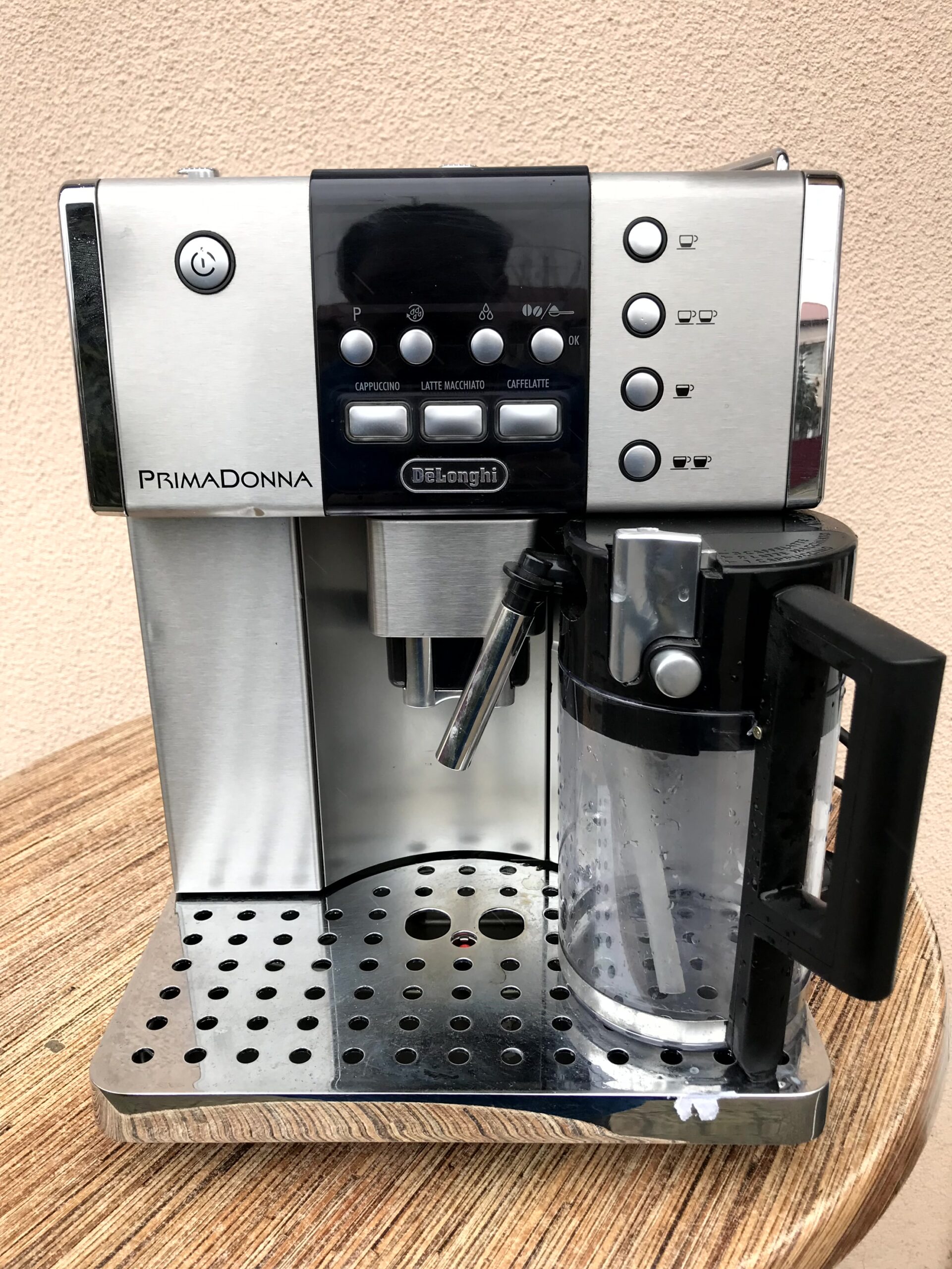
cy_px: 634
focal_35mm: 28
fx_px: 1026
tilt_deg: -20.2
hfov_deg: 49.8
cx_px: 476
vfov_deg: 63.4
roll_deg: +2.5
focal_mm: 3.99
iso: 20
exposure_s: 1/264
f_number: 1.8
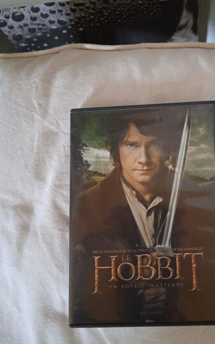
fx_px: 328
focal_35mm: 35
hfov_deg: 35.9
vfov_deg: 55.3
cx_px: 143
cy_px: 176
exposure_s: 1/14.3
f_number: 2.2
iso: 950
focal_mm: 3.43
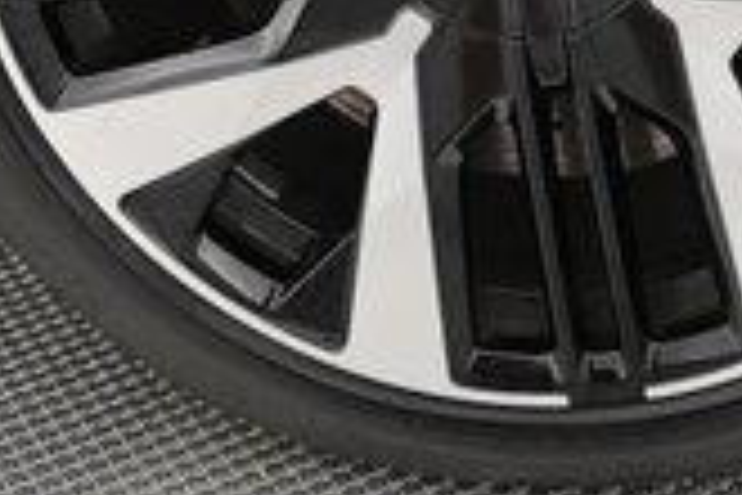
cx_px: 535
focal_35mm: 93
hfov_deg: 21.8
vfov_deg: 13.9
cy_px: -207
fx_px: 1917
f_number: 2.8
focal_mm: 24
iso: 6400
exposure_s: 1/320
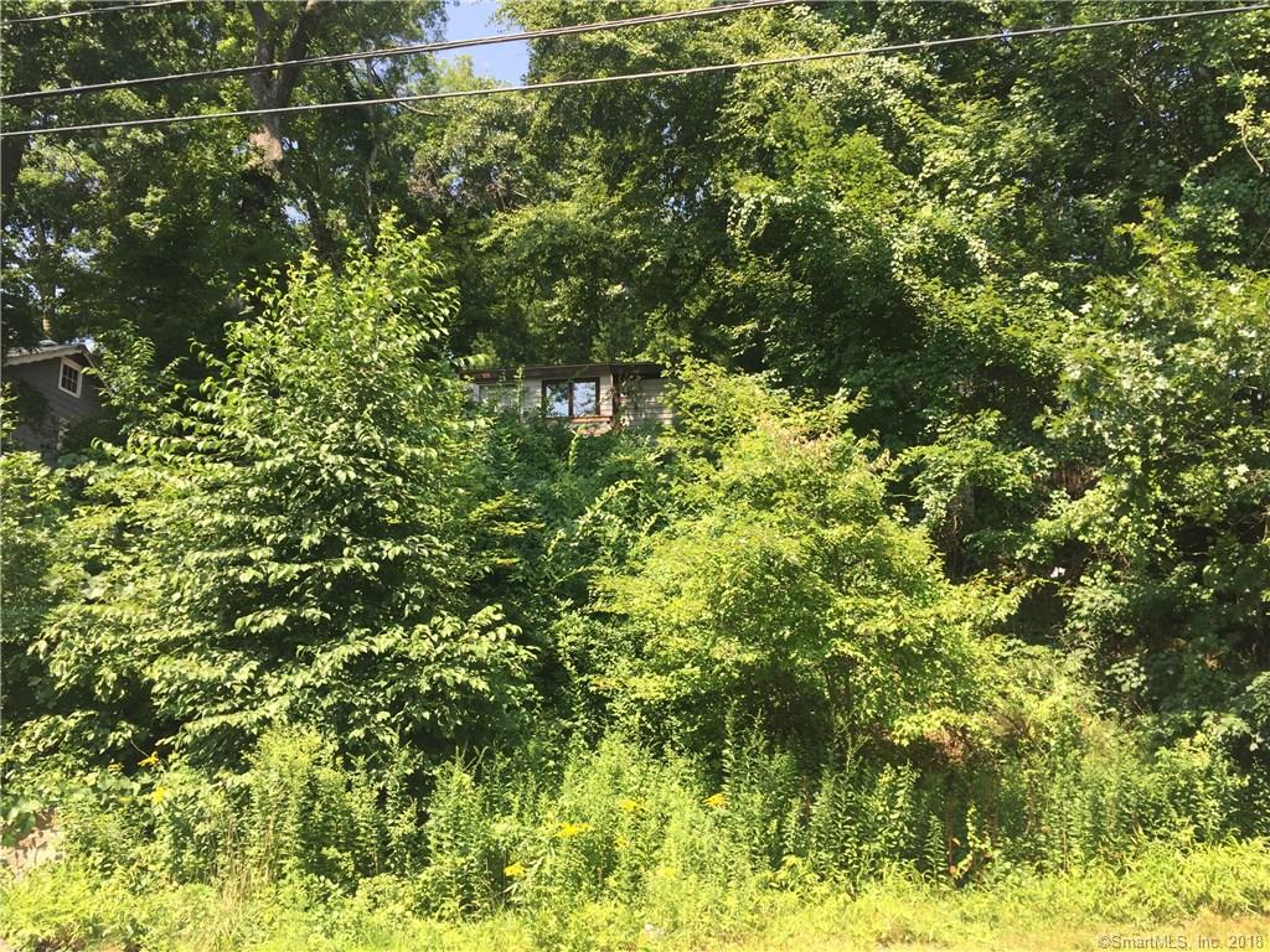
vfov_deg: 48.2
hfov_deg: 61.7
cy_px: 476
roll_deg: -1.0
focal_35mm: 29
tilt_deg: +14.2
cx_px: 635
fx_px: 1064
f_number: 2.2
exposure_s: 1/501
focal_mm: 4.15
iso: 32
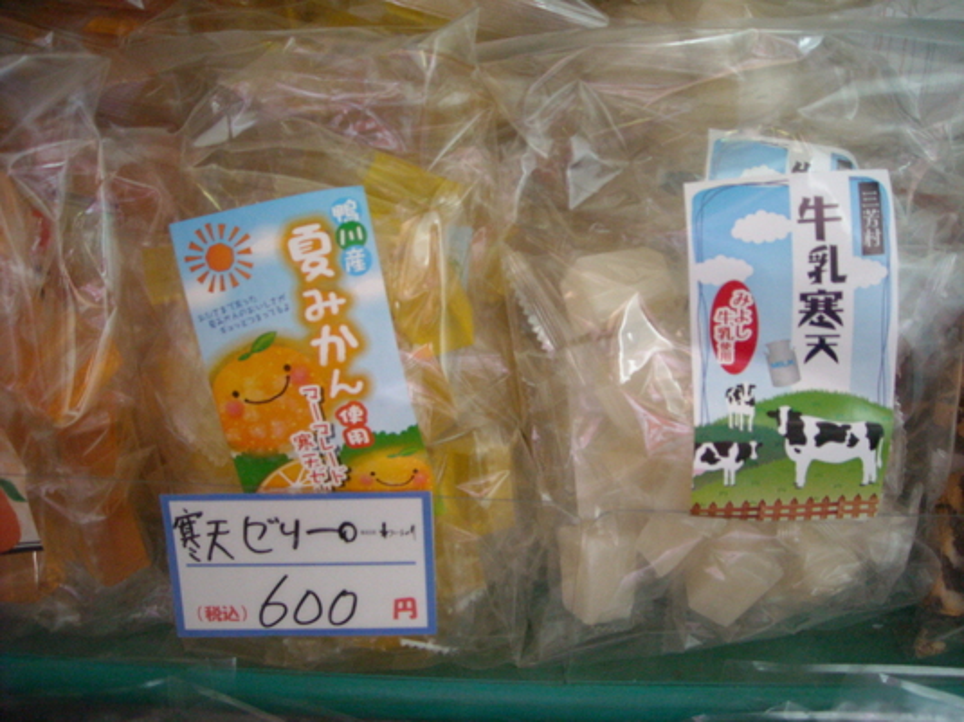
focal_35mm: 35
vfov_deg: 40.7
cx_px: 482
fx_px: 974
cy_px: 361
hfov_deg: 52.6
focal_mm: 5.7
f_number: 2.8
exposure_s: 1/47
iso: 400
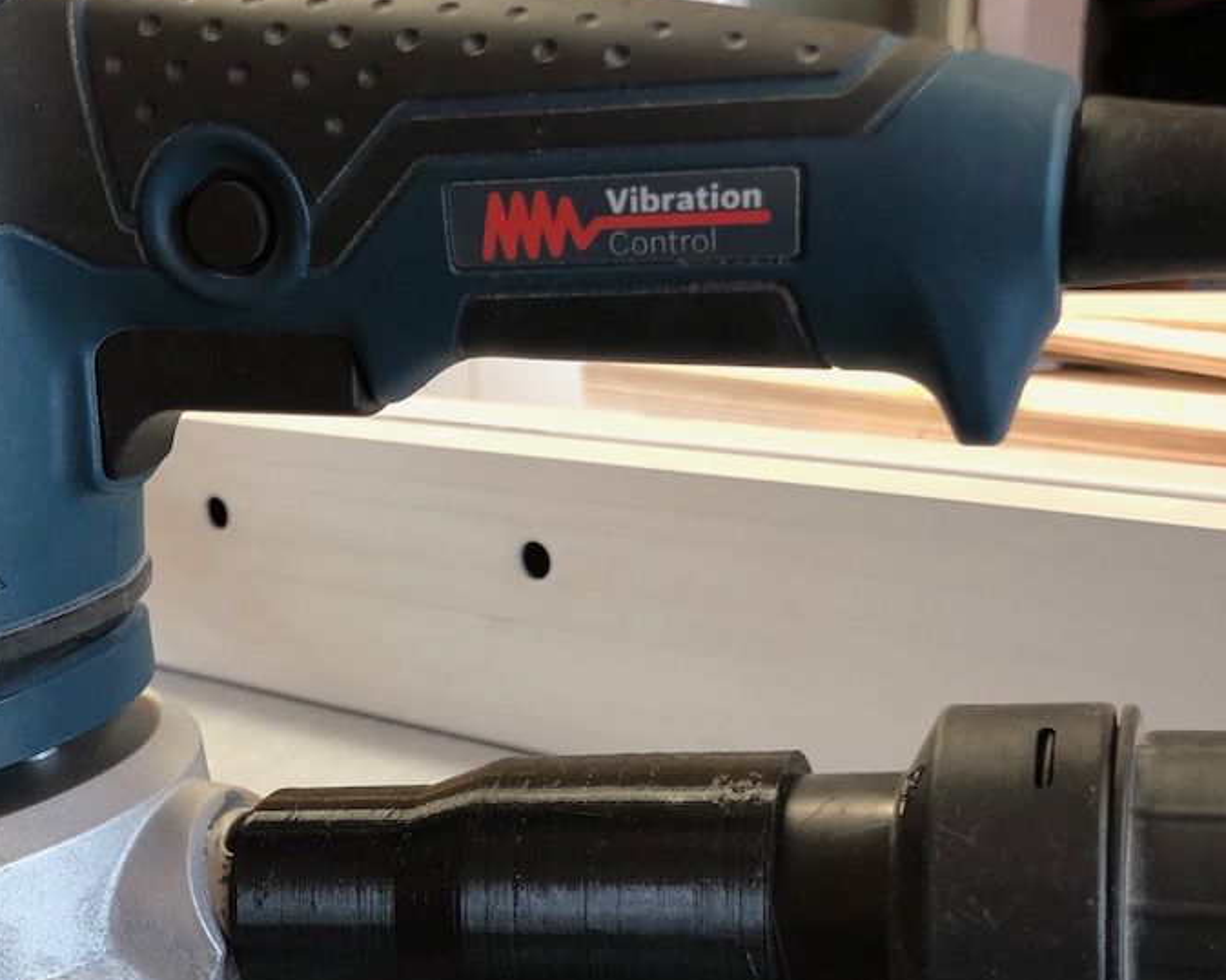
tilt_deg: -21.9
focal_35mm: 52
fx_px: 1886
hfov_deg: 35.2
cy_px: 803
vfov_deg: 28.4
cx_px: 310
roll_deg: +4.8
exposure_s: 1/20
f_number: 1.8
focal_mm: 4
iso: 40
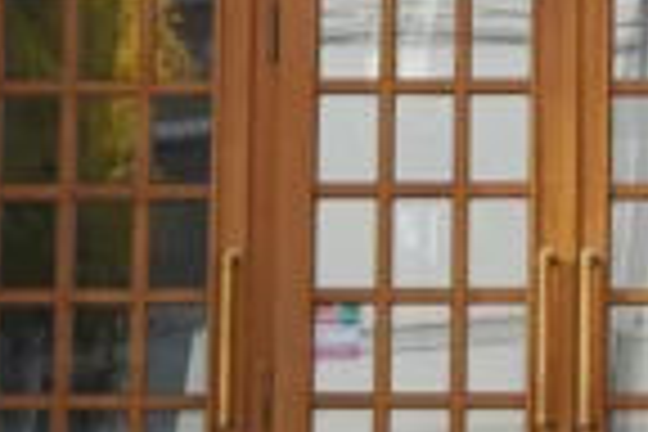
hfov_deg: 8.3
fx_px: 4320
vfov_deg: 5.7
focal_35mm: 240
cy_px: -63
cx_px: 1084
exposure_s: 1/125
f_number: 5.6
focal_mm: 30
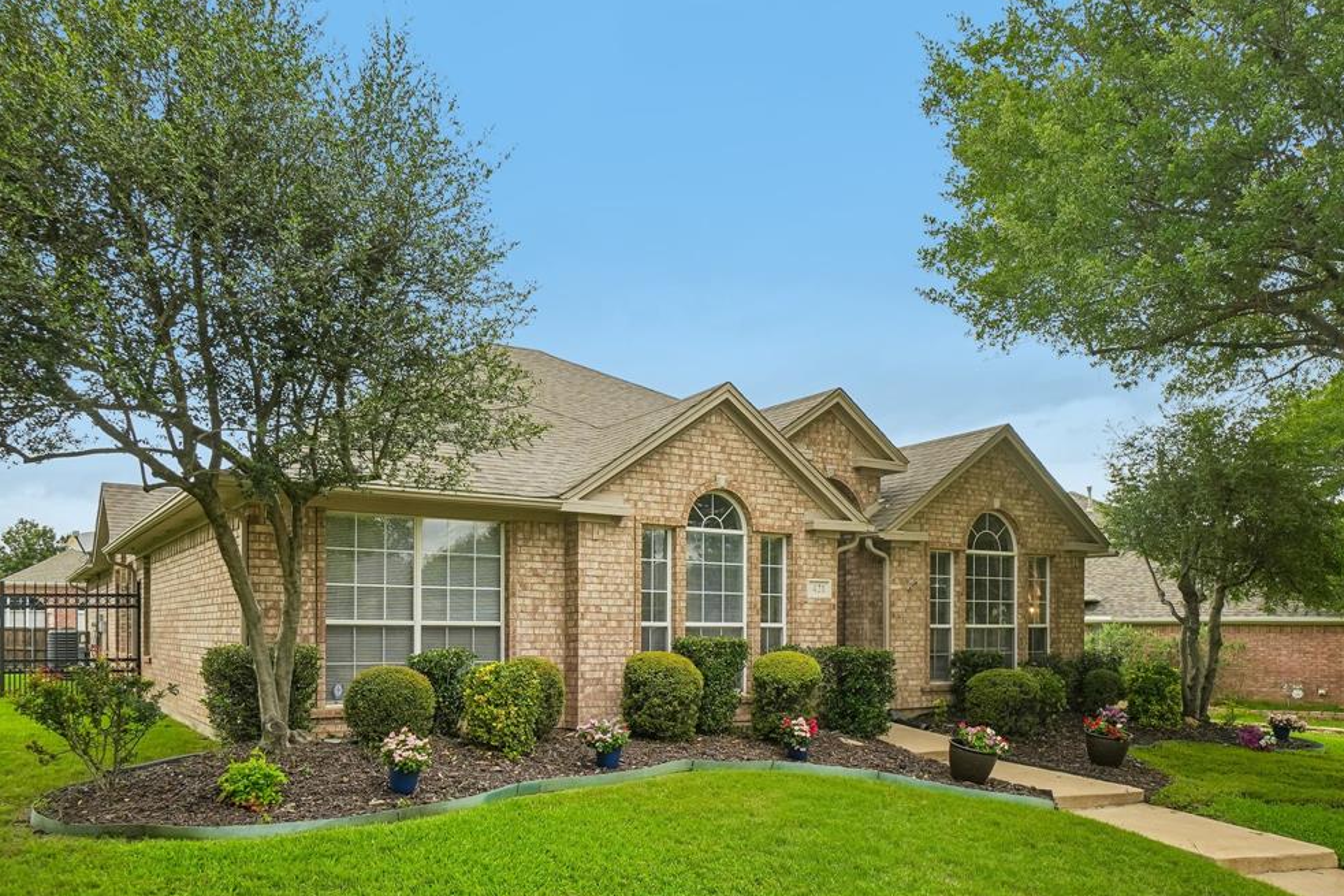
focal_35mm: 25
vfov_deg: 51.3
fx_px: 933
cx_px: 645
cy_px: 454
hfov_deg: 71.5
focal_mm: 16
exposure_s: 1/250
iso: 400
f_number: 8
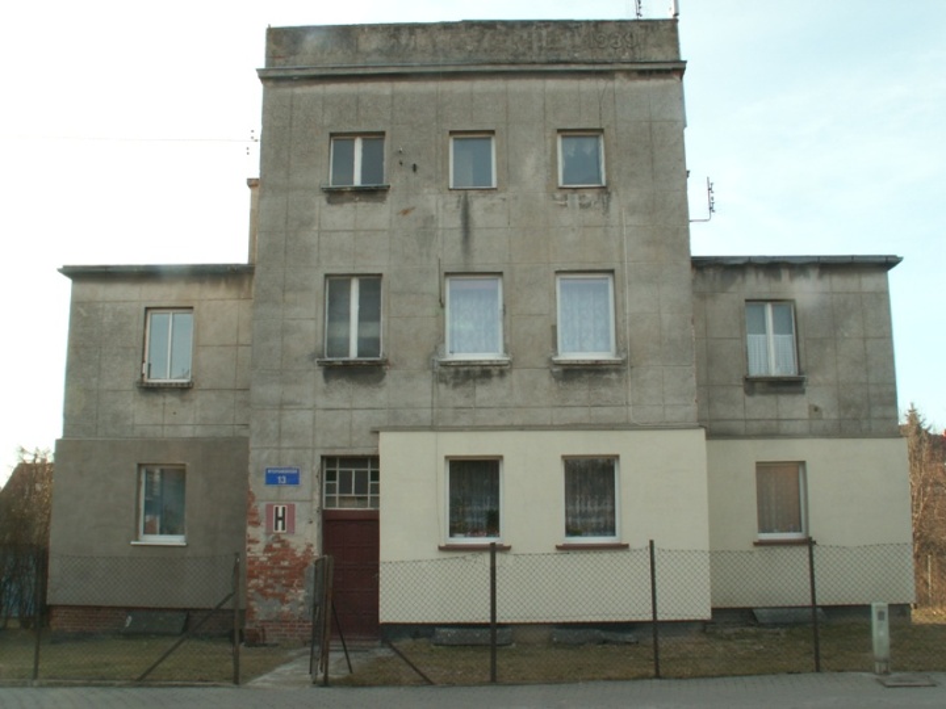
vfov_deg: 40.7
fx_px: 956
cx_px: 473
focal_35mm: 35
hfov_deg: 52.6
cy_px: 354
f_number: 8
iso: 50
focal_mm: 5.86
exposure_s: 1/50
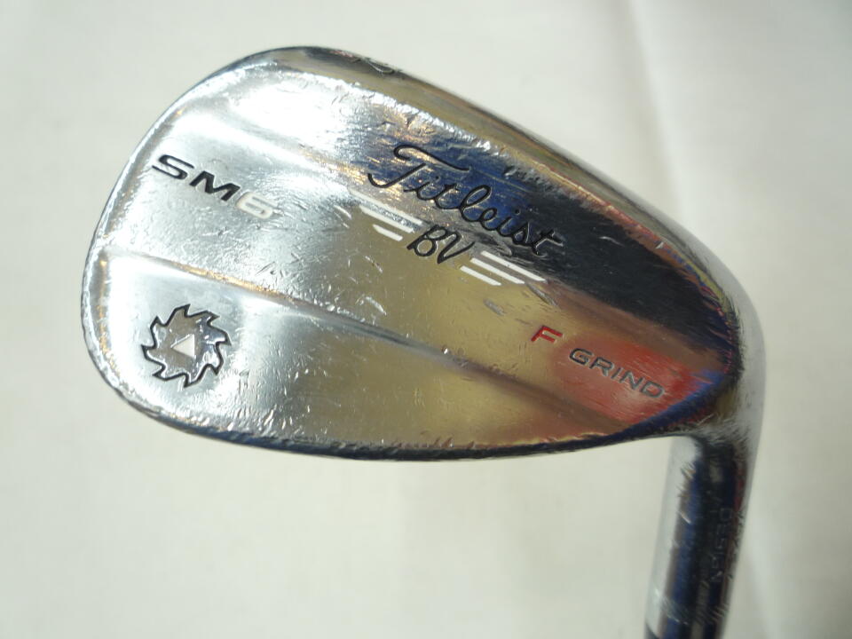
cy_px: 320
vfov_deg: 46.8
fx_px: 738
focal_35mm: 30
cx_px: 426
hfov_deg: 60.0
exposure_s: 1/30
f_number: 3.3
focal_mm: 5.2
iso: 125
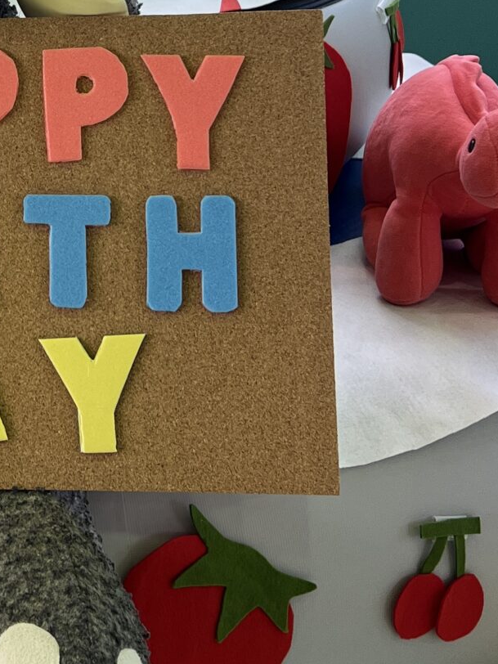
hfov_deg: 17.2
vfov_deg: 23.3
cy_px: 89
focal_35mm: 82
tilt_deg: -14.7
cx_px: -85
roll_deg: +0.2
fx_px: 1573
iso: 40
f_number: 1.5
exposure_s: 1/169
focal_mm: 5.7
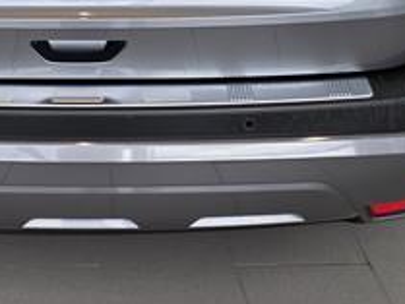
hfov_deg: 21.4
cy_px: -149
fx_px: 1030
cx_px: -2
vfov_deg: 15.5
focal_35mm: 88
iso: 50
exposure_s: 1/180
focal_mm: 6.3
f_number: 1.7
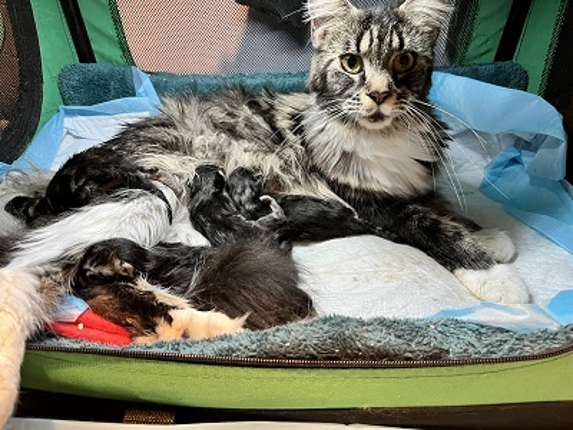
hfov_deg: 67.3
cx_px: 286
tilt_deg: -31.5
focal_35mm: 26
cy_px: 215
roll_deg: -2.9
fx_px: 430
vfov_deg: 53.1
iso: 320
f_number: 1.6
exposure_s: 1/50
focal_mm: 5.1
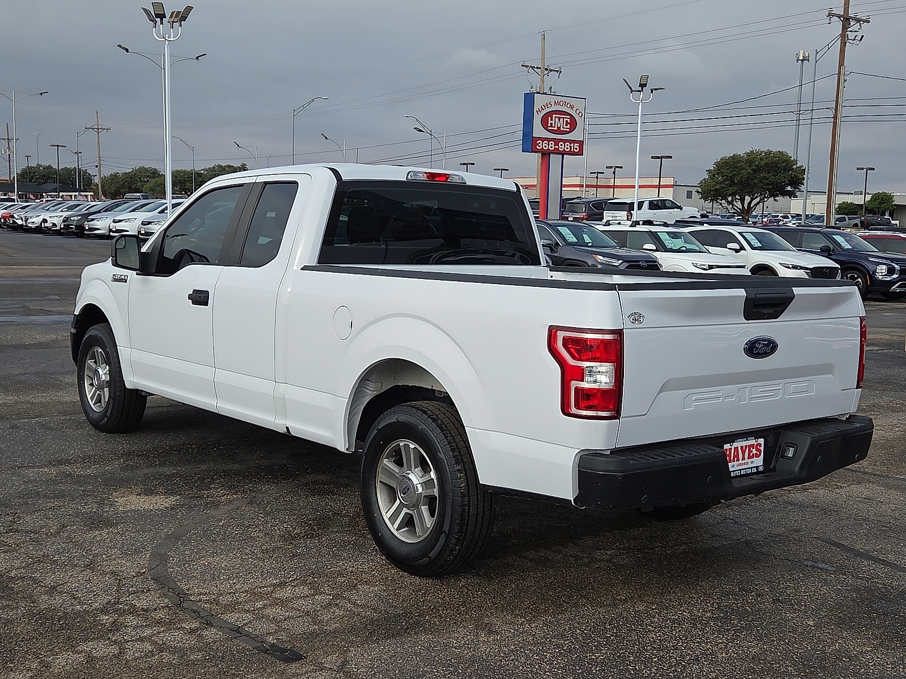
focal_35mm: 40
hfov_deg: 46.8
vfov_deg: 36.0
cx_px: 453
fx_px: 1047
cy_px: 340
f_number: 1.8
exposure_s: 1/10000
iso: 77
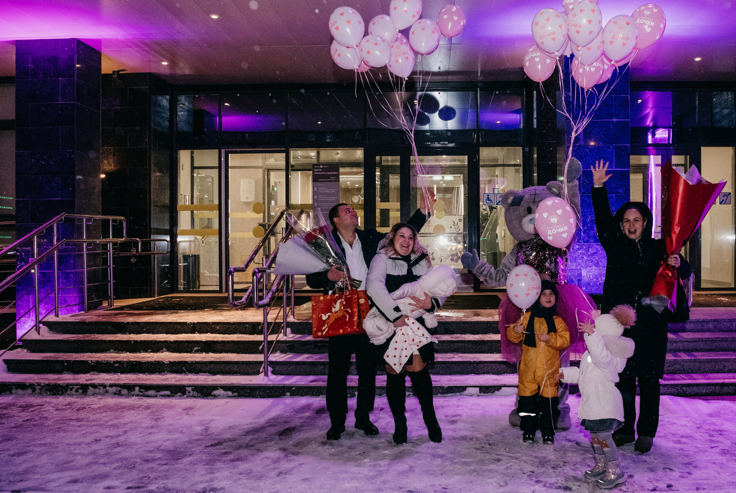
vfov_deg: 42.4
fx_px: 635
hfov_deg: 59.8
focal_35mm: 31
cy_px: 263
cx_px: 435
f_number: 5
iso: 2500
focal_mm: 24
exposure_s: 1/160
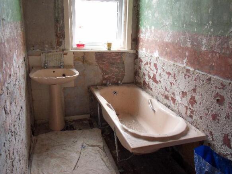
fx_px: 214
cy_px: 87
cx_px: 116
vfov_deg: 44.1
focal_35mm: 32
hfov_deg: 56.8
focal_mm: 5.6
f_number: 3.7
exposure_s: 1/30
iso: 200
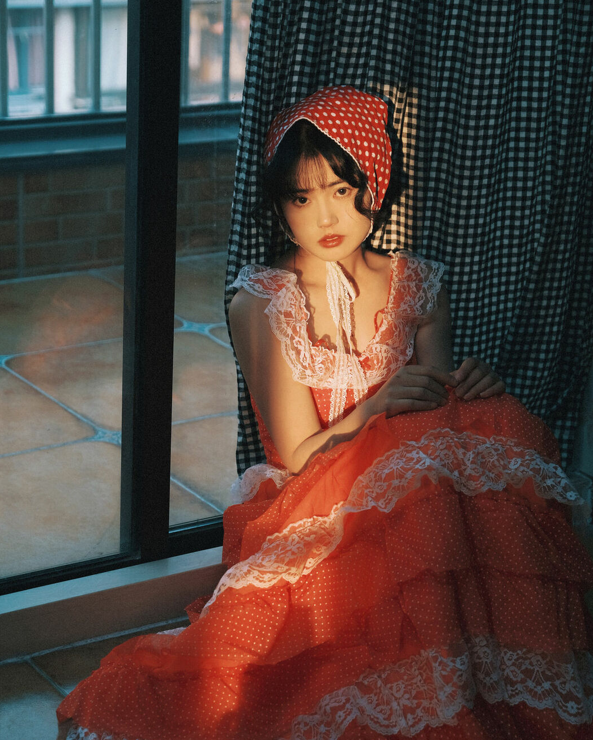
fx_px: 1908
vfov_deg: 22.0
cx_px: 296
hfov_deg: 17.7
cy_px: 418
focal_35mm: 87
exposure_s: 1/125
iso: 160
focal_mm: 51.6
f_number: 2.8
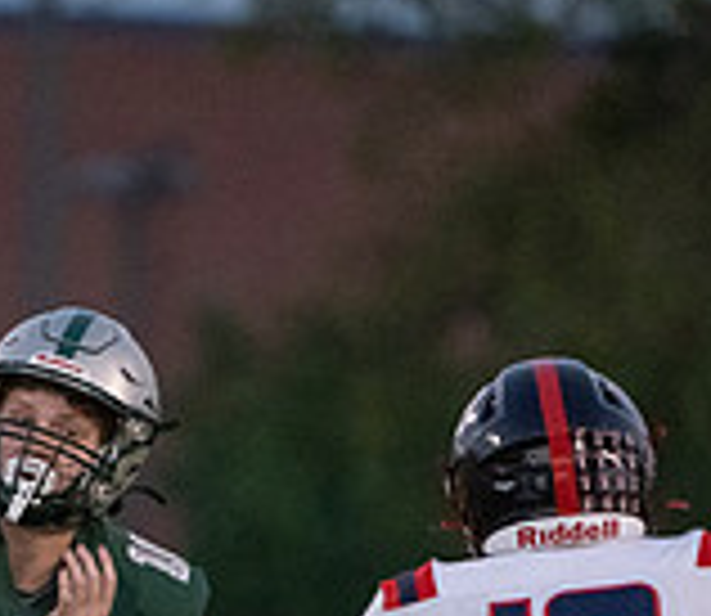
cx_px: -11
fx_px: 33754
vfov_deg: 1.0
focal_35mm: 1552
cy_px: 872
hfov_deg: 1.2
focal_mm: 400
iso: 12800
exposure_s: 1/1250
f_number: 5.6
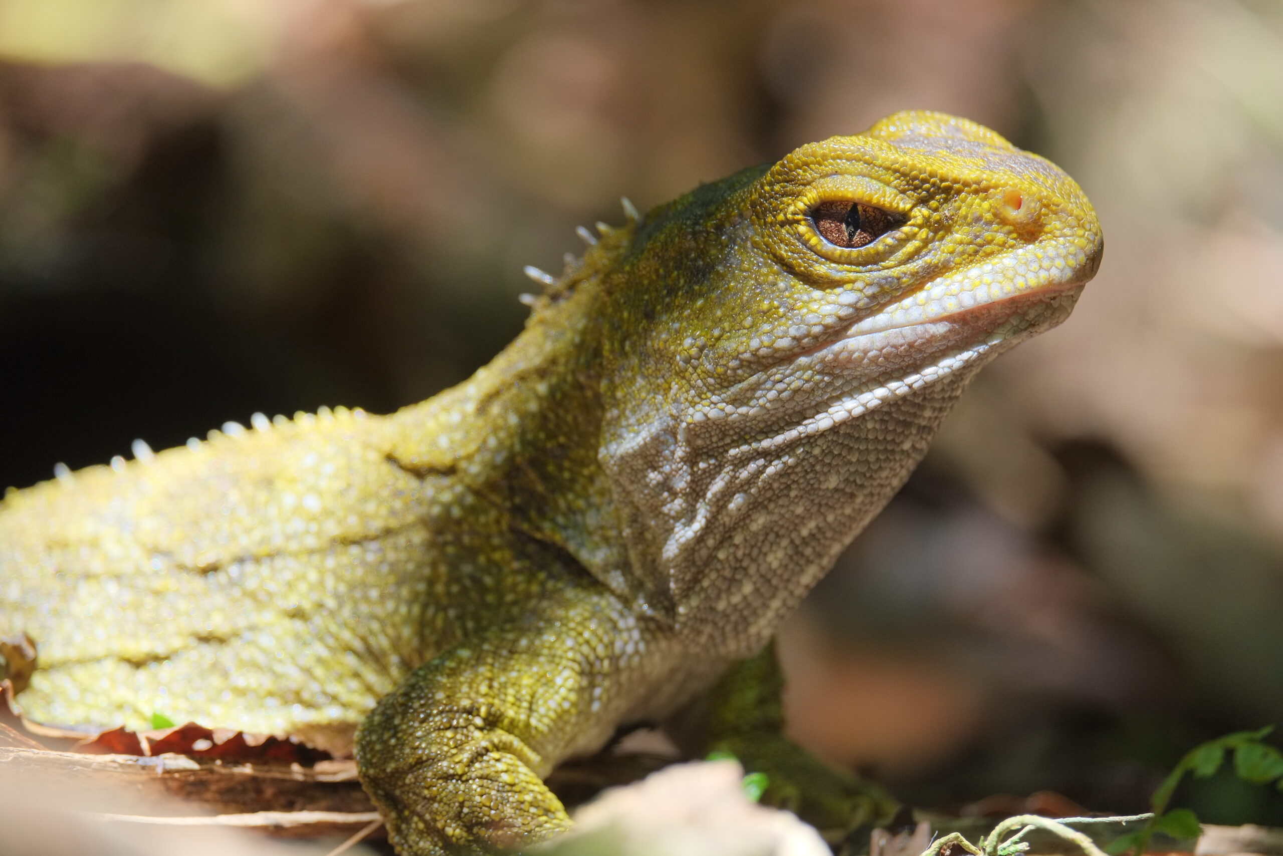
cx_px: 642
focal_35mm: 300
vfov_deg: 4.6
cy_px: 428
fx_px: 10691
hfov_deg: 6.9
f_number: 5.6
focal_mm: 200
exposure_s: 1/250
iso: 800
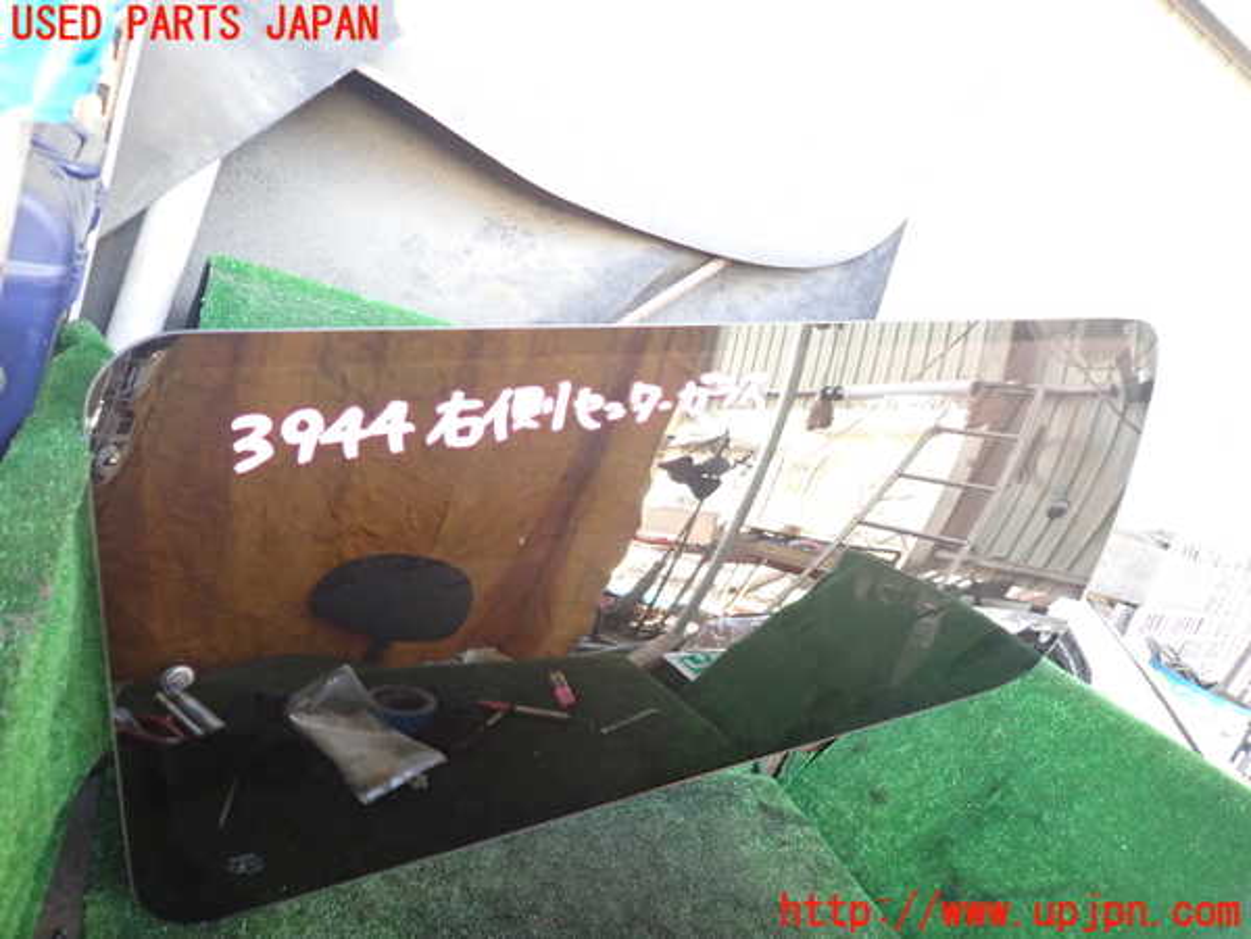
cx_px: 626
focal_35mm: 25
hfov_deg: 69.4
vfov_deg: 54.9
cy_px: 470
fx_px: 903
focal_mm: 4.5
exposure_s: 1/30
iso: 250
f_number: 2
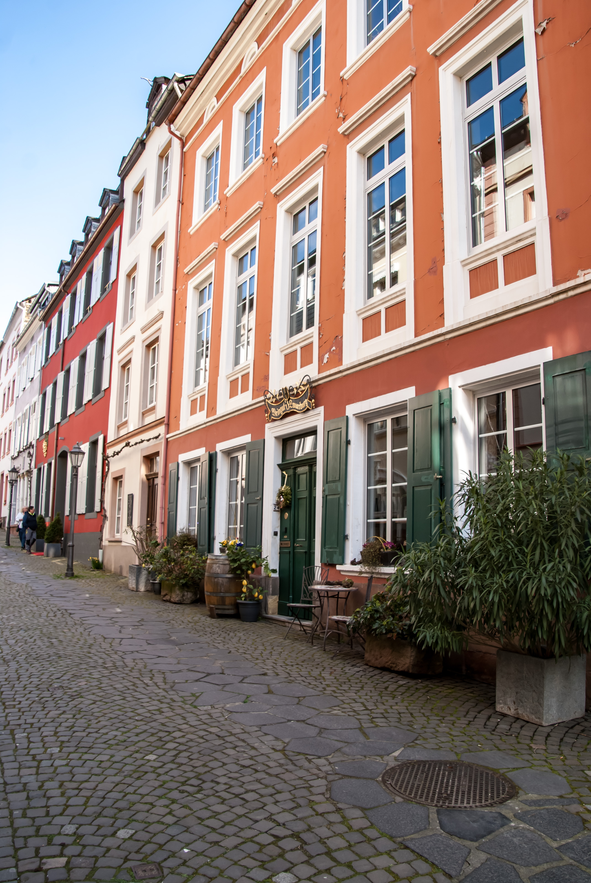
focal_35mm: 30
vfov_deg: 61.9
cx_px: 296
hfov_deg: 43.7
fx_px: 737
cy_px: 442
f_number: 8
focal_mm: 20
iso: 100
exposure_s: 1/60
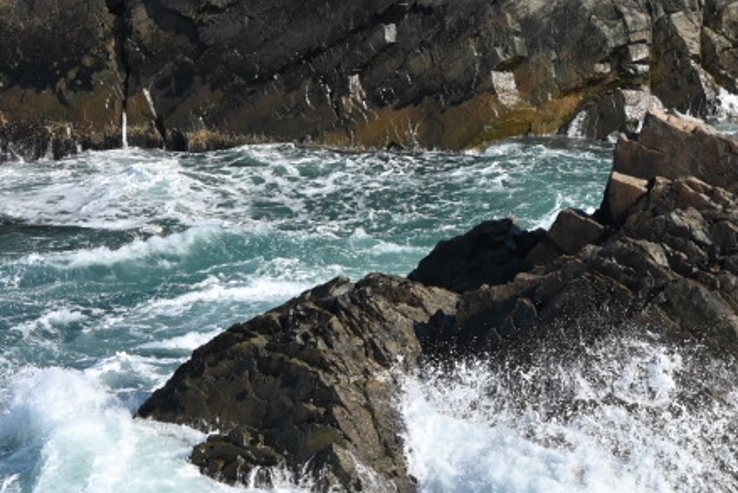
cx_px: 111
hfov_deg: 4.6
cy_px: 82
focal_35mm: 443
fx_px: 9084
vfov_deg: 3.1
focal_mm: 120
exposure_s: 1/1000
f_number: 5.6
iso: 100
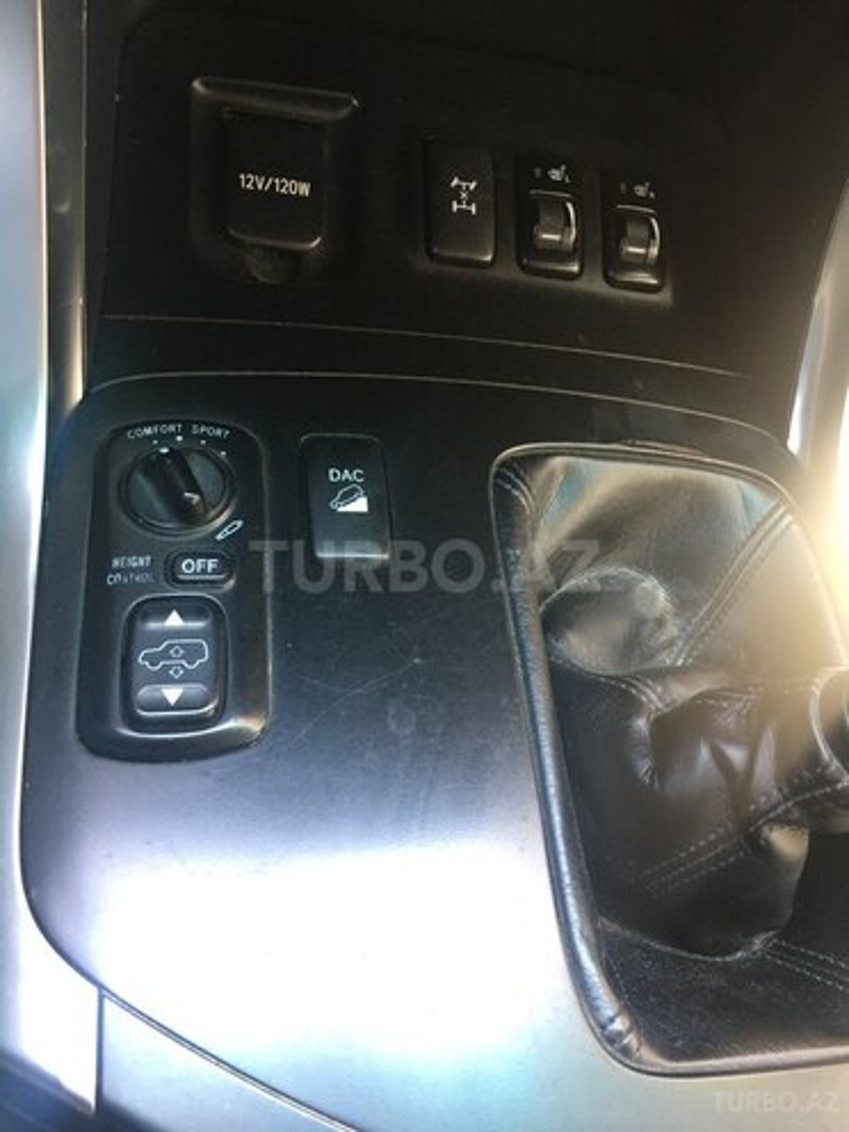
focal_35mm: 29
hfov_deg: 48.2
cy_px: 566
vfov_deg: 61.7
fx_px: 948
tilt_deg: -60.5
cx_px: 424
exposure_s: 1/33
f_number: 2.2
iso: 125
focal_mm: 4.15
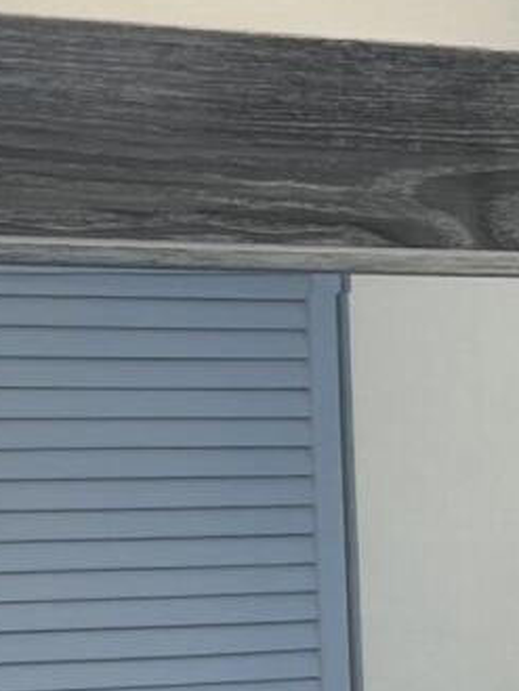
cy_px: 1096
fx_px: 3156
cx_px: 250
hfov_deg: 9.4
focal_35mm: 158
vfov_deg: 11.8
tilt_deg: -5.1
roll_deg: +4.0
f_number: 1.6
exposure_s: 1/120
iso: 32
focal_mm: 4.2
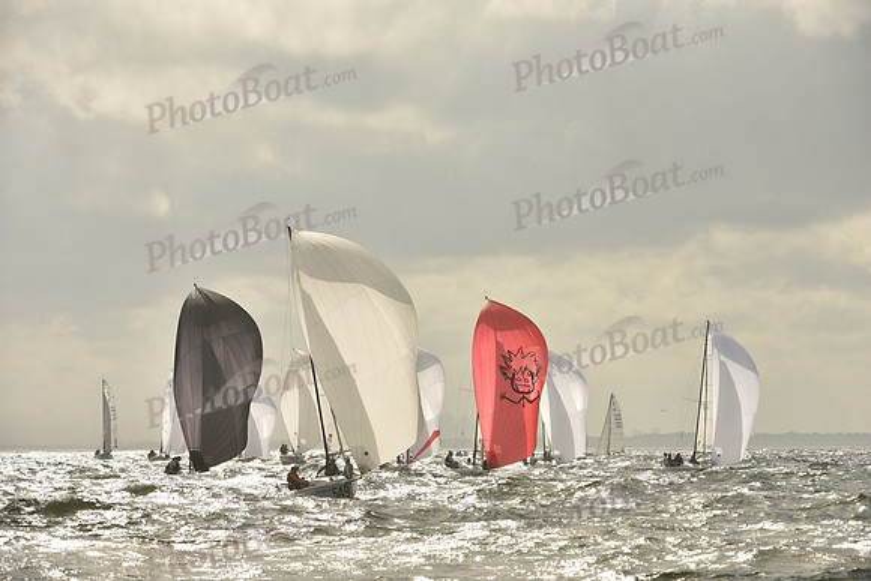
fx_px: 4840
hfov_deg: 10.3
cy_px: 290
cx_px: 436
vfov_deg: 6.9
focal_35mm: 200
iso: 320
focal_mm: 200
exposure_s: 1/2000
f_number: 9
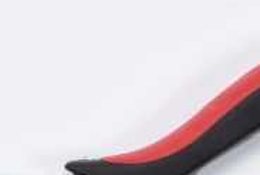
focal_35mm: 224
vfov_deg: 6.1
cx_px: 183
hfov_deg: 9.2
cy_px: 222
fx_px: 1622
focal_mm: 50
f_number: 16
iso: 250
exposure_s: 1/125
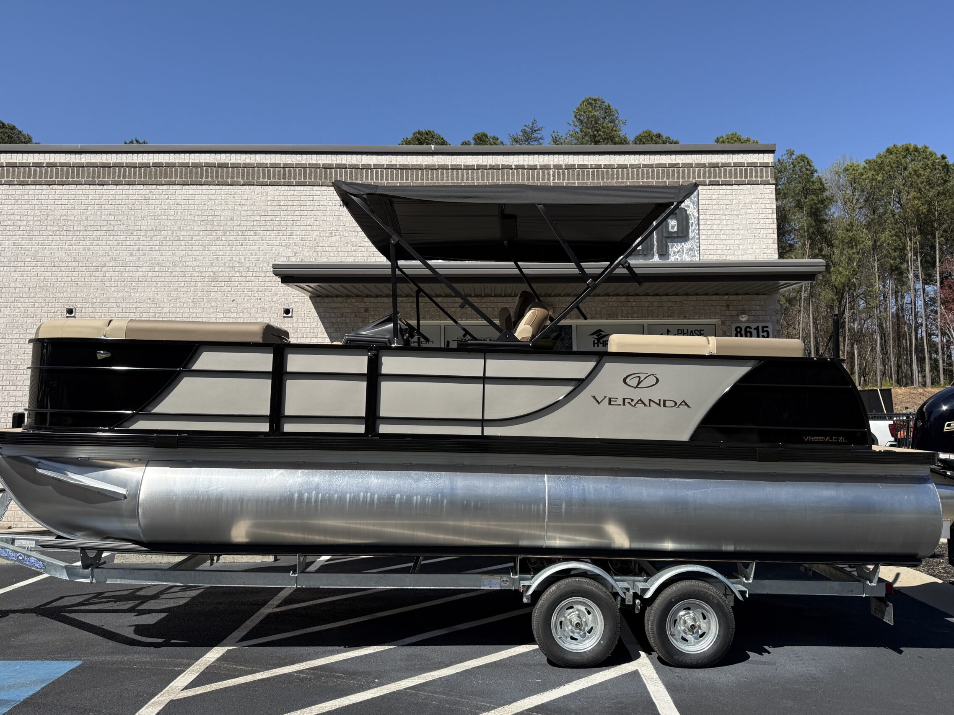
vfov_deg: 51.3
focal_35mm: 27
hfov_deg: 65.3
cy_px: 332
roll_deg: +0.3
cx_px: 500
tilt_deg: +6.4
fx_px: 744
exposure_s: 1/4975
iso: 80
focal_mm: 6.76
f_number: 1.78
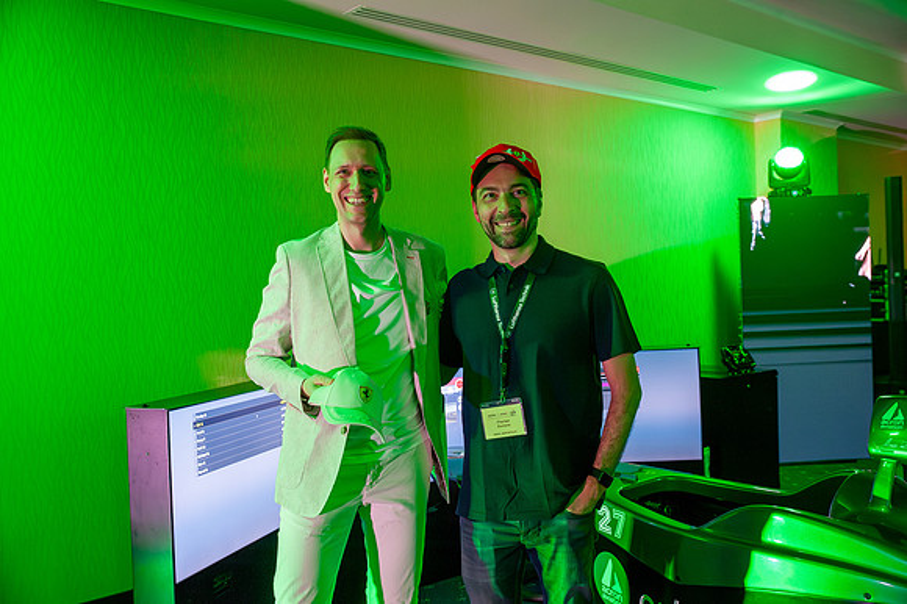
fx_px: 856
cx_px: 454
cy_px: 302
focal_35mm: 34
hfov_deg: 55.8
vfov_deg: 38.8
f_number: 4.5
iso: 6400
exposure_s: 1/125
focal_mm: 34
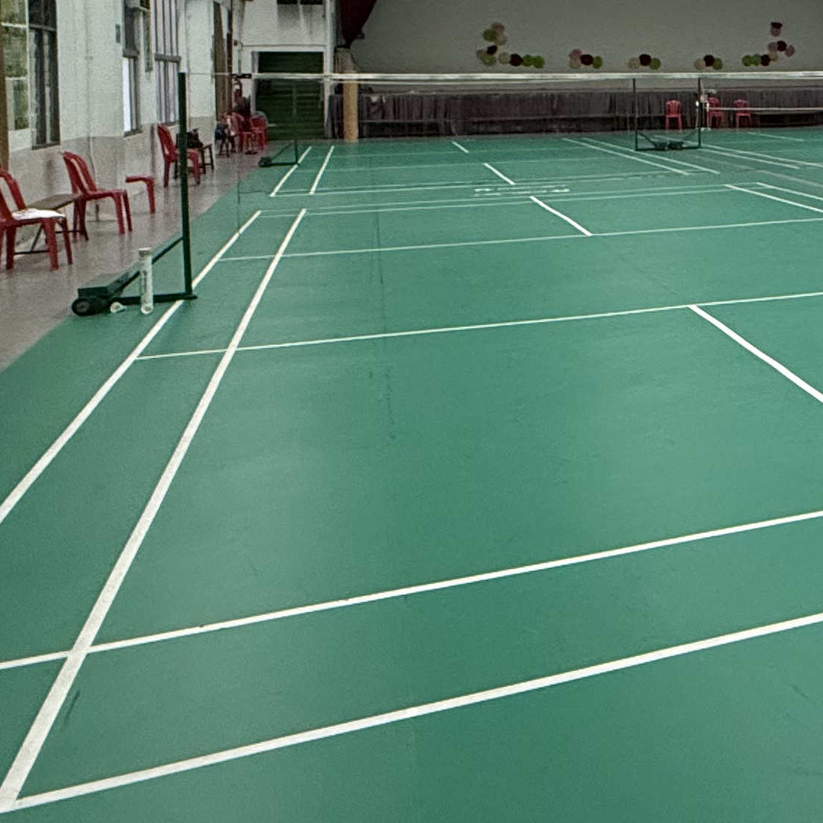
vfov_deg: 35.5
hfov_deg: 31.4
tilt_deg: -0.5
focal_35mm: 45
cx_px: 993
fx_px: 1210
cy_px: 95
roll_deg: -0.3
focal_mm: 2.22
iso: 400
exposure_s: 1/100
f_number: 2.2
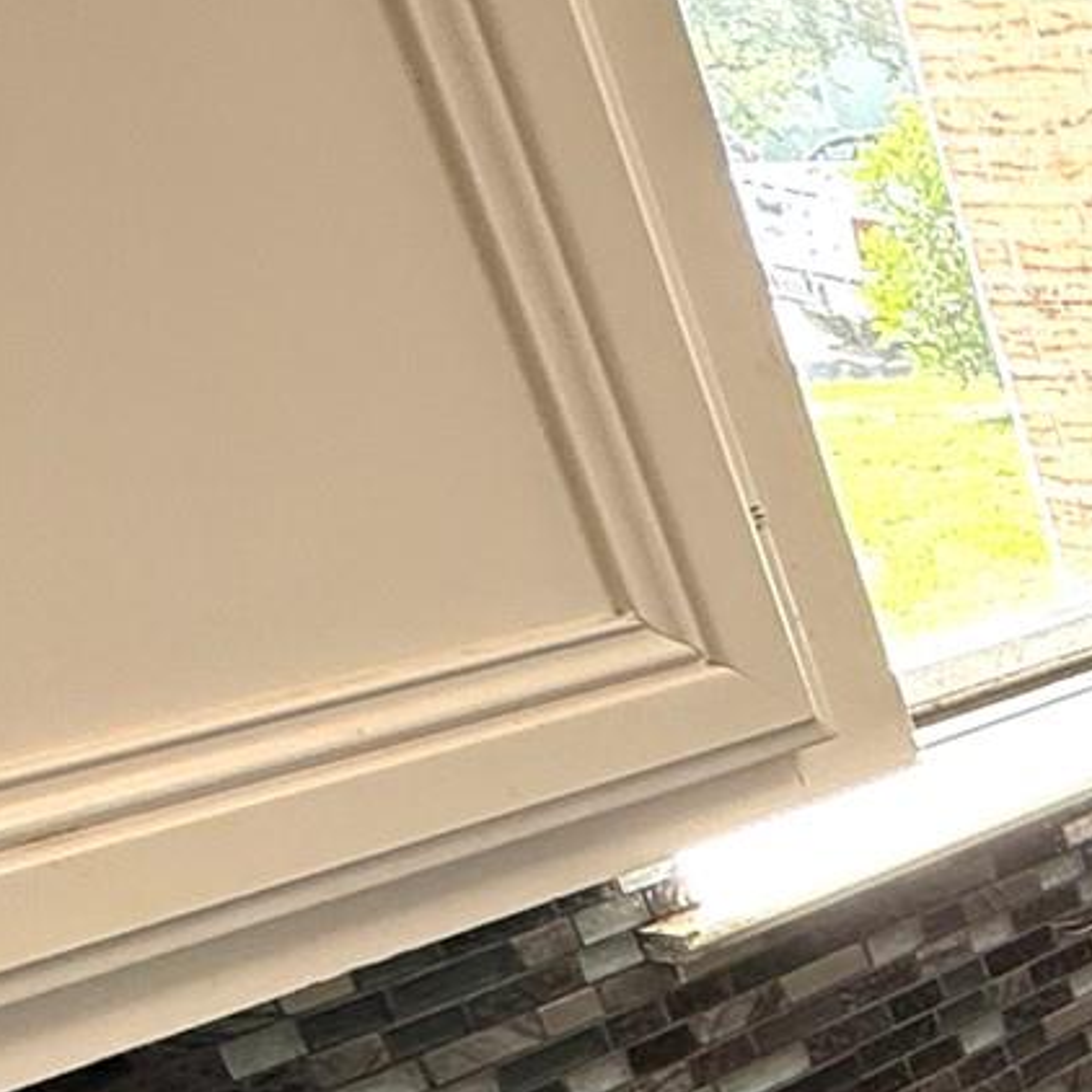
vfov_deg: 27.0
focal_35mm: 60
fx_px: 2141
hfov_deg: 16.6
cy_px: 1097
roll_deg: +0.3
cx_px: 2427
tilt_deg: -26.5
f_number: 2.2
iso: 125
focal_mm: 2.22
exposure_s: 1/120
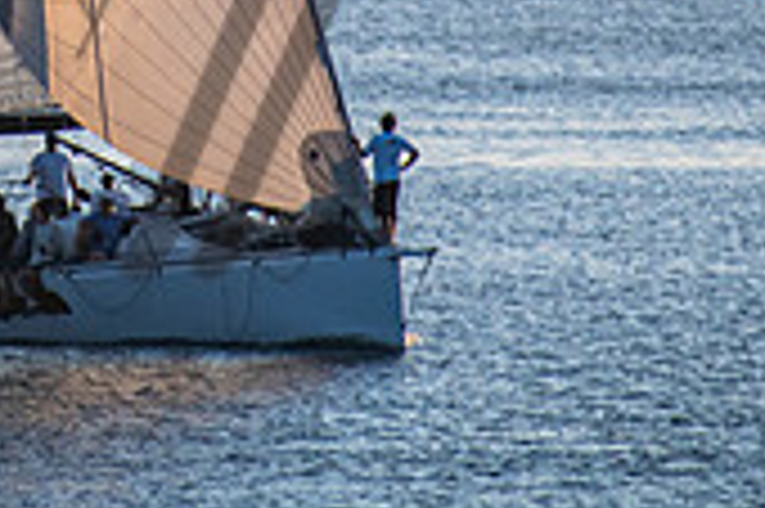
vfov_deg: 0.9
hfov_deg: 1.3
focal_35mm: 1579
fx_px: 33521
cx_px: -76
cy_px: -344
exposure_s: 1/200
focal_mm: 300
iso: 400
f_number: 6.3
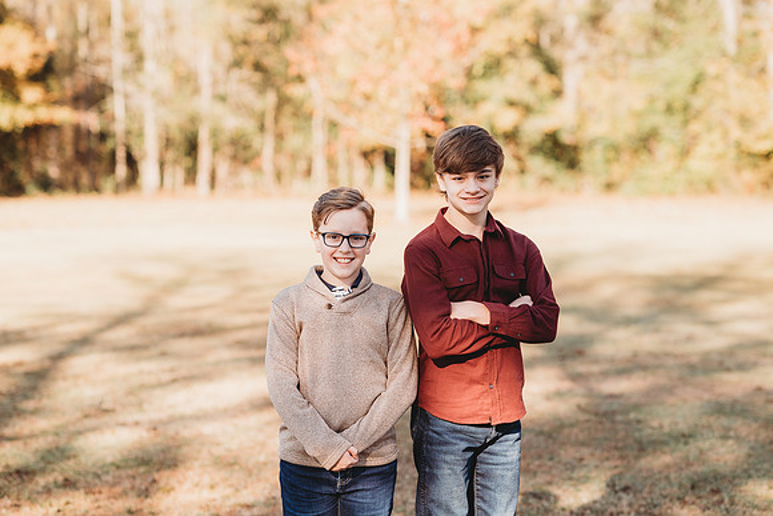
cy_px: 258
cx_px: 386
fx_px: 1825
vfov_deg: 16.1
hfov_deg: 23.9
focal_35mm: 85
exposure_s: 1/1000
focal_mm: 85
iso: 200
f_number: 2.5
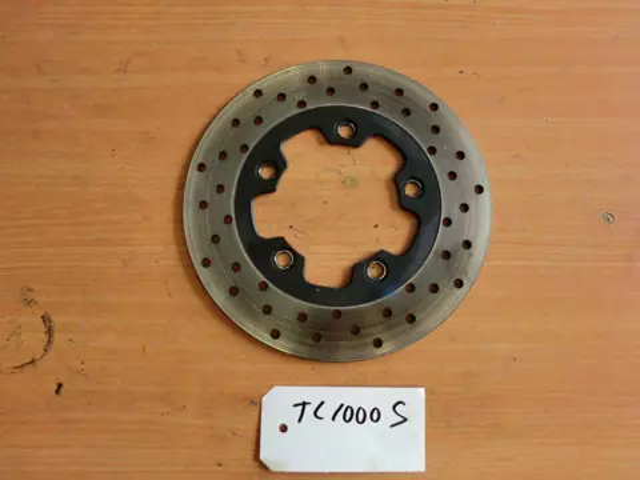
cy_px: 240
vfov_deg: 51.4
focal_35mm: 27
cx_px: 320
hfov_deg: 65.3
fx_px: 499
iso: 125
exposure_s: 1/60
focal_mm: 4.9
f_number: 3.2
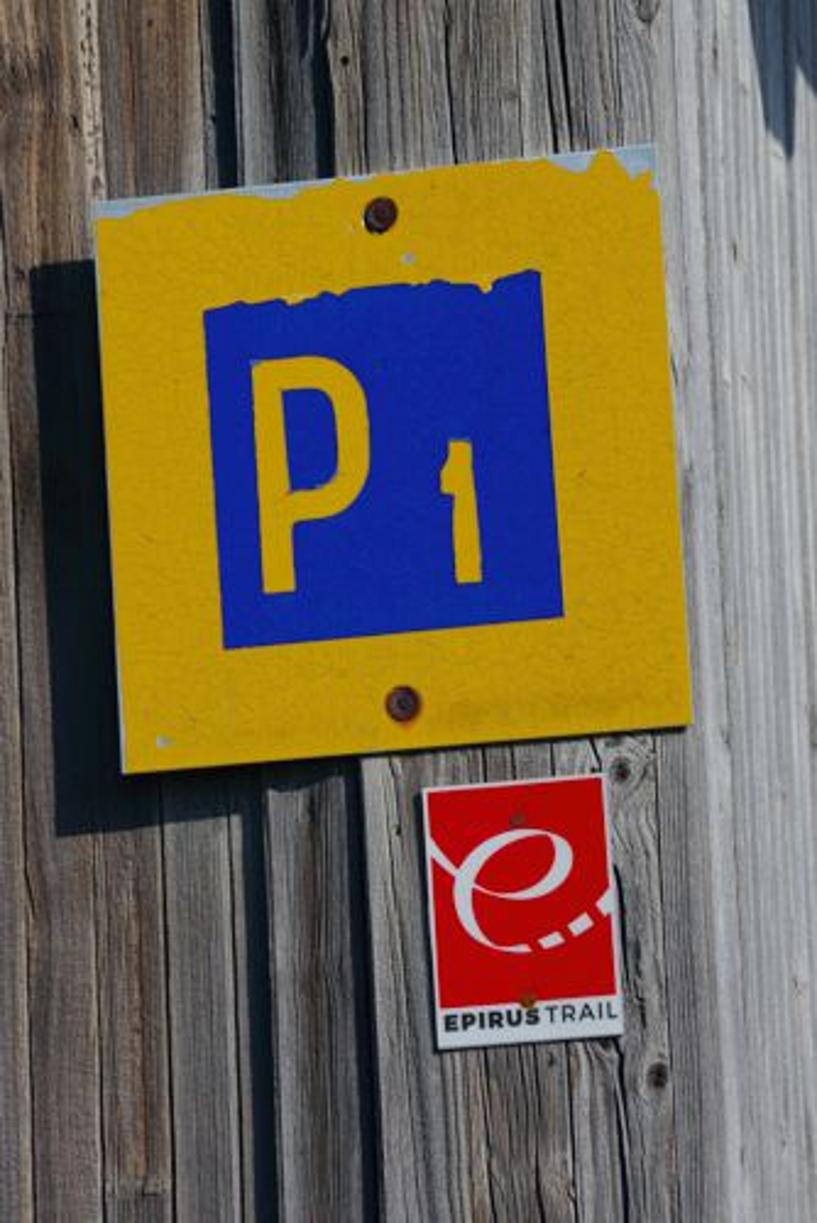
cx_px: 408
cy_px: 612
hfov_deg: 7.8
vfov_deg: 11.6
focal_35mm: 177
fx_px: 6017
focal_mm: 118
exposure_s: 1/1000
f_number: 9
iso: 200
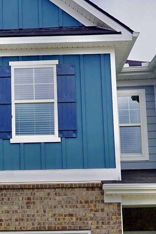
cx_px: -11
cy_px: 196
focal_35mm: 79
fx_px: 513
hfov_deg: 16.8
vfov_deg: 25.1
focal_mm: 20
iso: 100
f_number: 5
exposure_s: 1/640
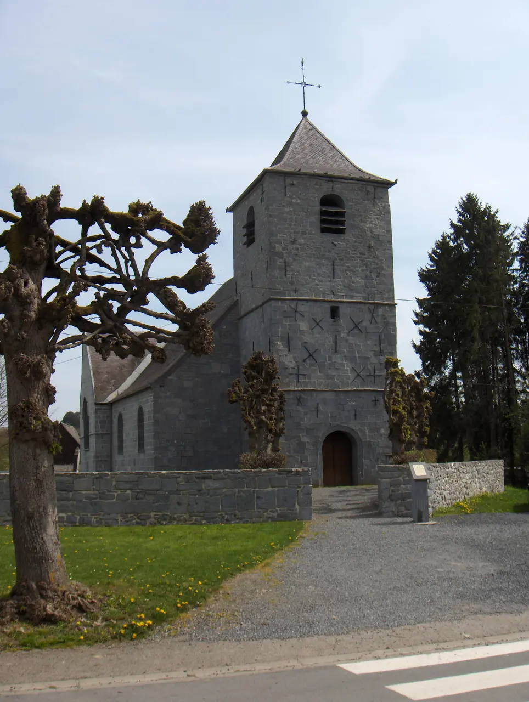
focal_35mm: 39
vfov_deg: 47.8
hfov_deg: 36.9
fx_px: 793
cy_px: 351
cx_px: 264
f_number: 4.8
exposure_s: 1/351
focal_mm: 8
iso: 50
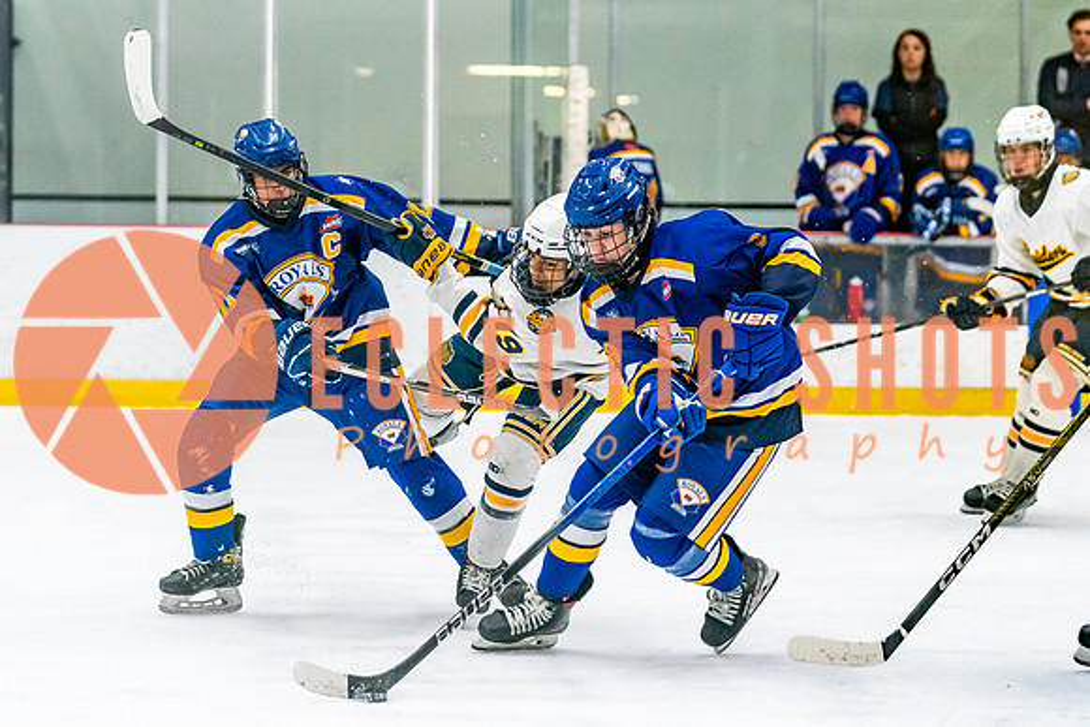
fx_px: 4545
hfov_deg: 13.7
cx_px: 397
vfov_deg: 9.1
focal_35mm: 150
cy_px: 382
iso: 3200
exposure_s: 1/1250
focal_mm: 98
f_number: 2.8
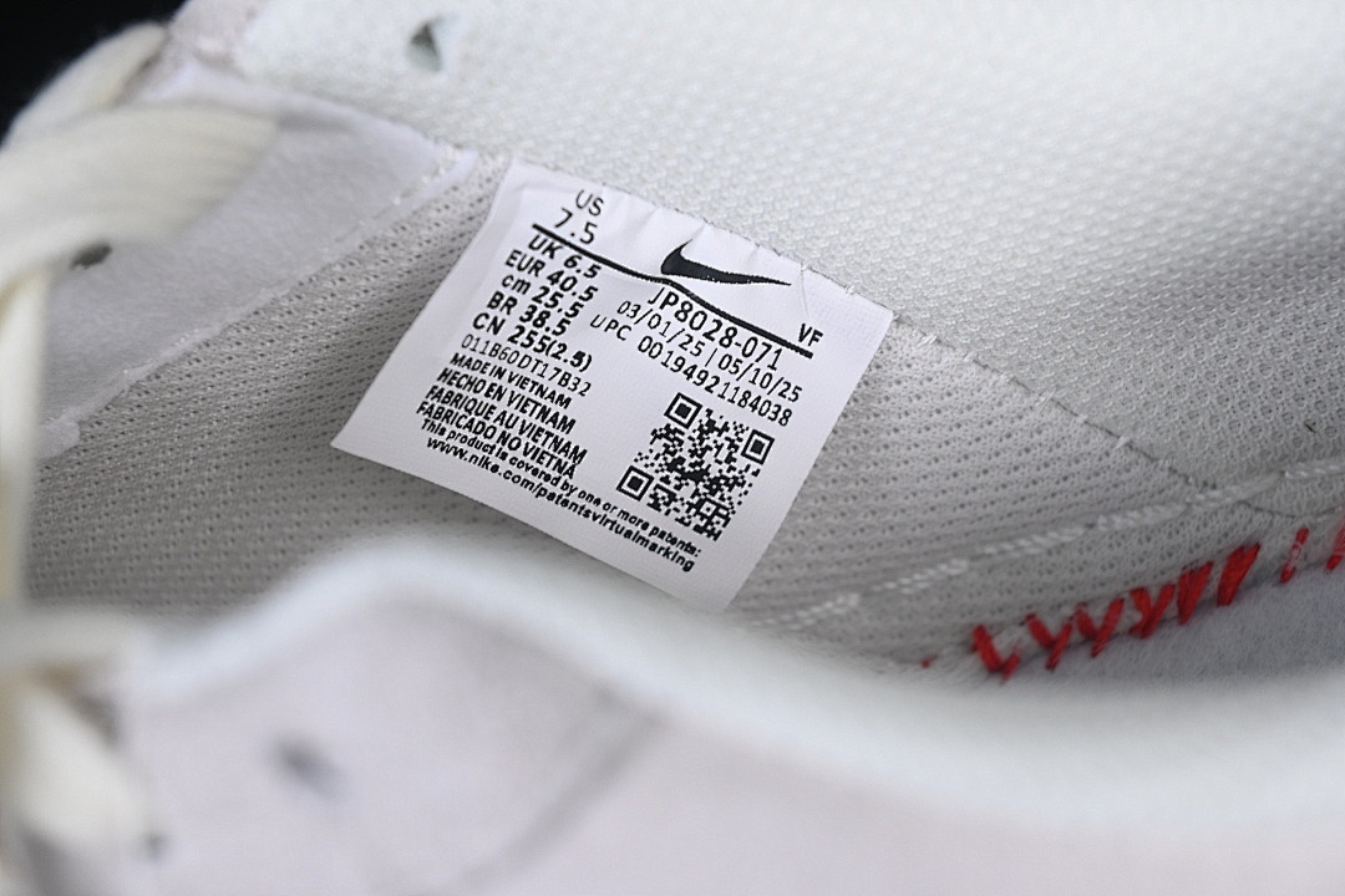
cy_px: 448
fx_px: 2802
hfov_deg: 27.0
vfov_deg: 18.2
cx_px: 672
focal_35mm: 75
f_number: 7.1
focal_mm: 50
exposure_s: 1/80
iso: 160
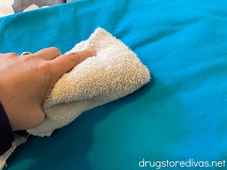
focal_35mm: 25
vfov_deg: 54.9
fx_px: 164
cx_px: 114
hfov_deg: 69.4
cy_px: 85
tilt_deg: -65.3
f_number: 1.6
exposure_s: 1/30
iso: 500
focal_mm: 5.1
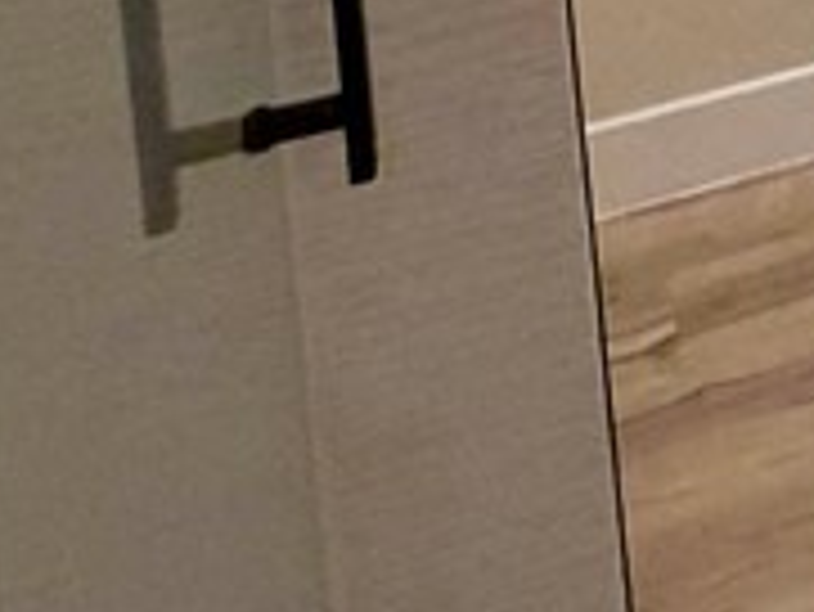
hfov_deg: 19.6
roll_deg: +3.1
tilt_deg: -5.9
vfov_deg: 14.3
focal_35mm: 79
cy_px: -747
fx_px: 1859
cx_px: 1385
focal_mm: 2.22
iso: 320
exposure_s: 1/120
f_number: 2.2
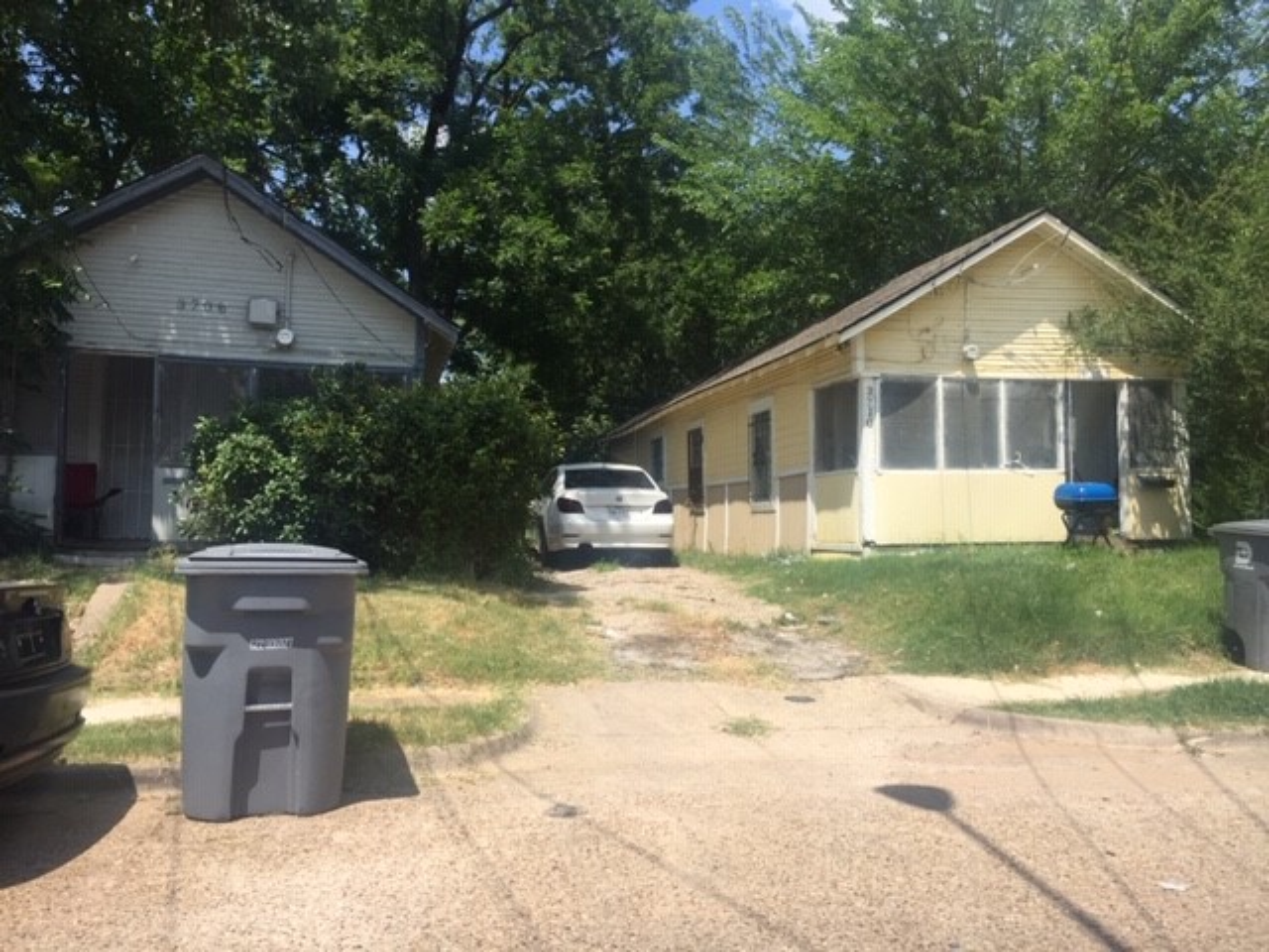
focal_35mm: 29
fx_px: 1063
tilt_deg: +4.4
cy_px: 476
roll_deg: +0.8
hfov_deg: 61.7
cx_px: 634
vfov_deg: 48.2
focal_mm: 4.15
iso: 32
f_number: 2.2
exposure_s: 1/1883
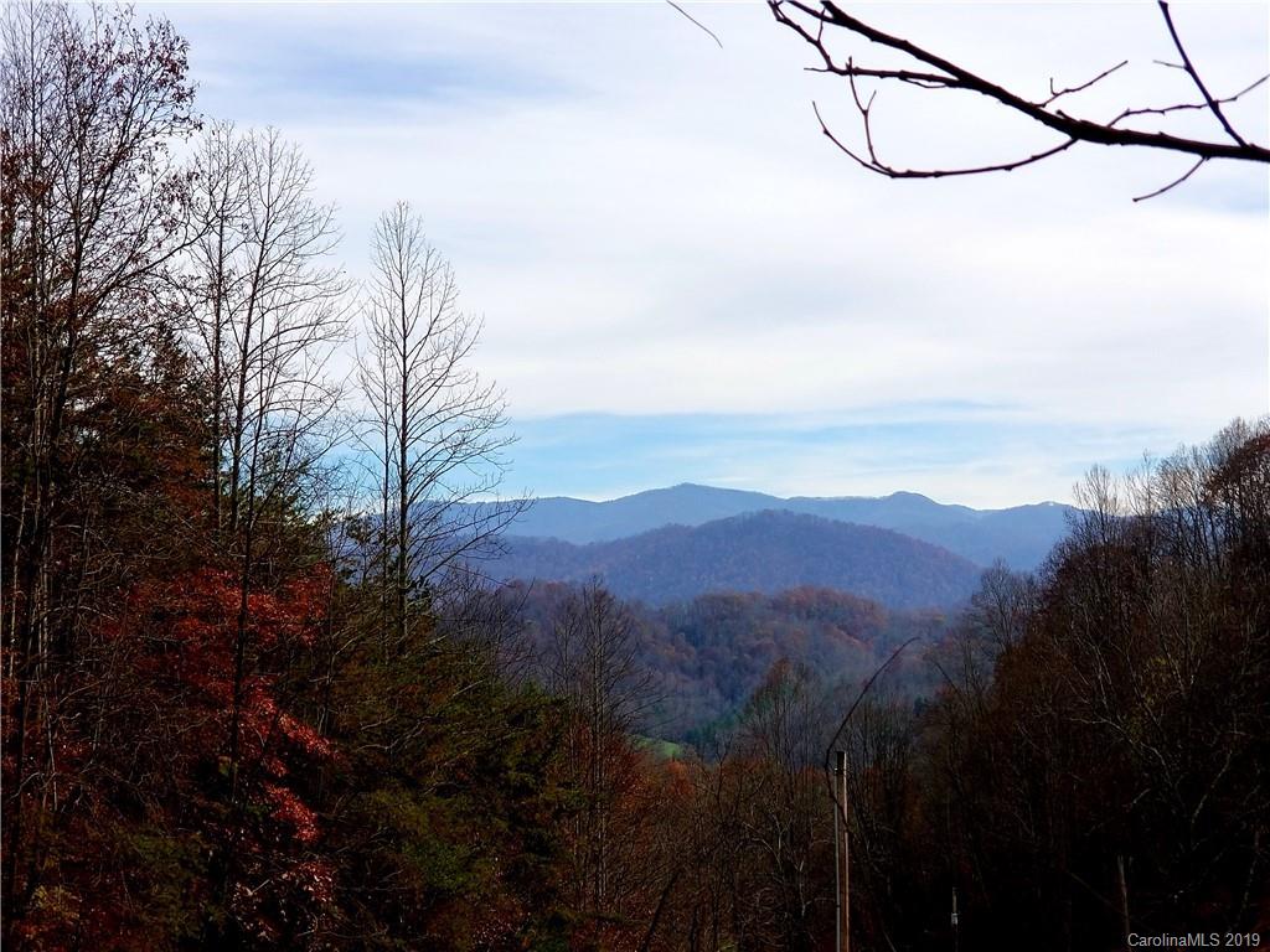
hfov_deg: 36.8
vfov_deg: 28.0
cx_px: 635
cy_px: 476
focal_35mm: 52
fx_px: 1908
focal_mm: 6
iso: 25
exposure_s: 1/1012
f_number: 2.4
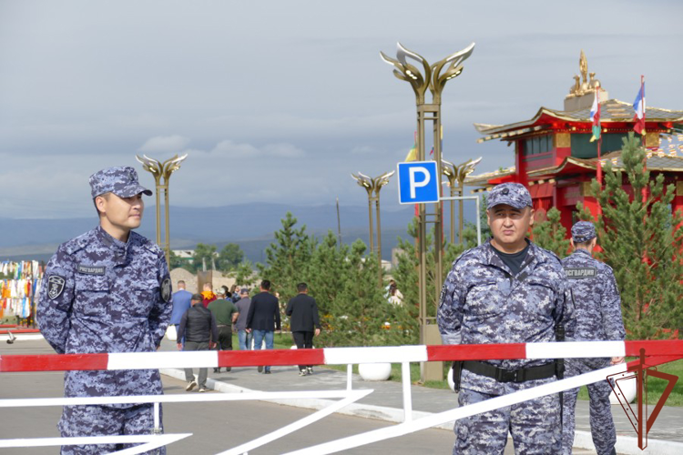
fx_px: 2561
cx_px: 342
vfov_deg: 10.2
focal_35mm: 135
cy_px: 228
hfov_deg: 15.2
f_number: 3.9
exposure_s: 1/1000
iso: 125
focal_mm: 49.07
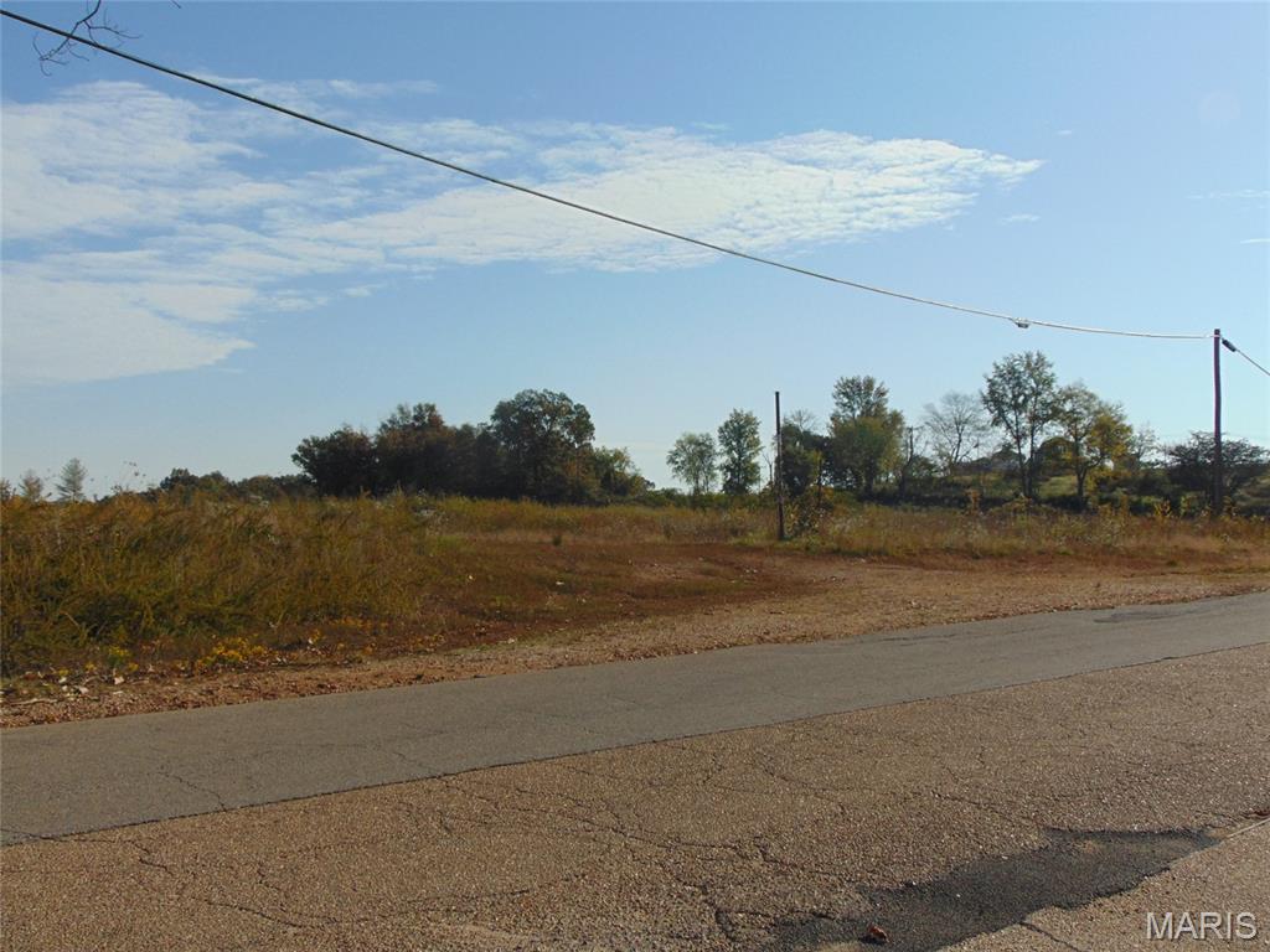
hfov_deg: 47.9
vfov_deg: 36.8
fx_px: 1431
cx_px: 635
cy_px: 476
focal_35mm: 39
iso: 80
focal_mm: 6.9
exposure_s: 1/400
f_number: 8.5
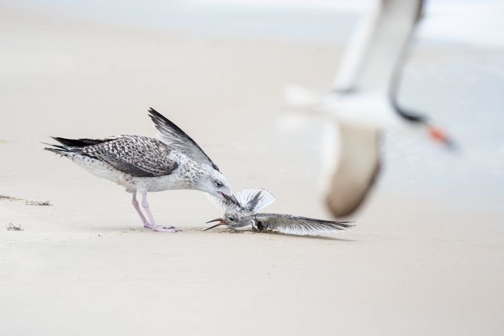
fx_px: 5598
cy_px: 168
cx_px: 252
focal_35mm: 400
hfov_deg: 5.2
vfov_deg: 3.4
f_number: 4.5
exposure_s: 1/3200
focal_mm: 400
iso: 2500
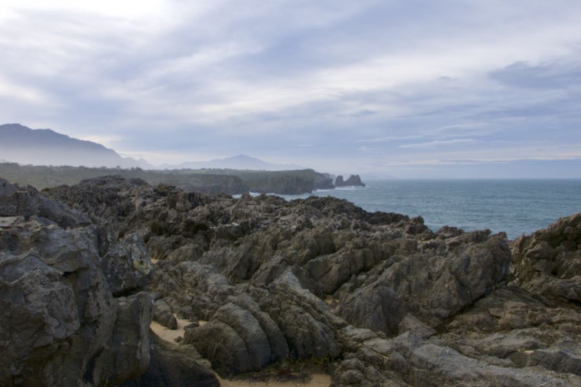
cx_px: 290
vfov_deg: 43.6
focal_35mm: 30
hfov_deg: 61.9
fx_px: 484
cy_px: 194
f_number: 14
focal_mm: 13.4
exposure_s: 1/80
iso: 200
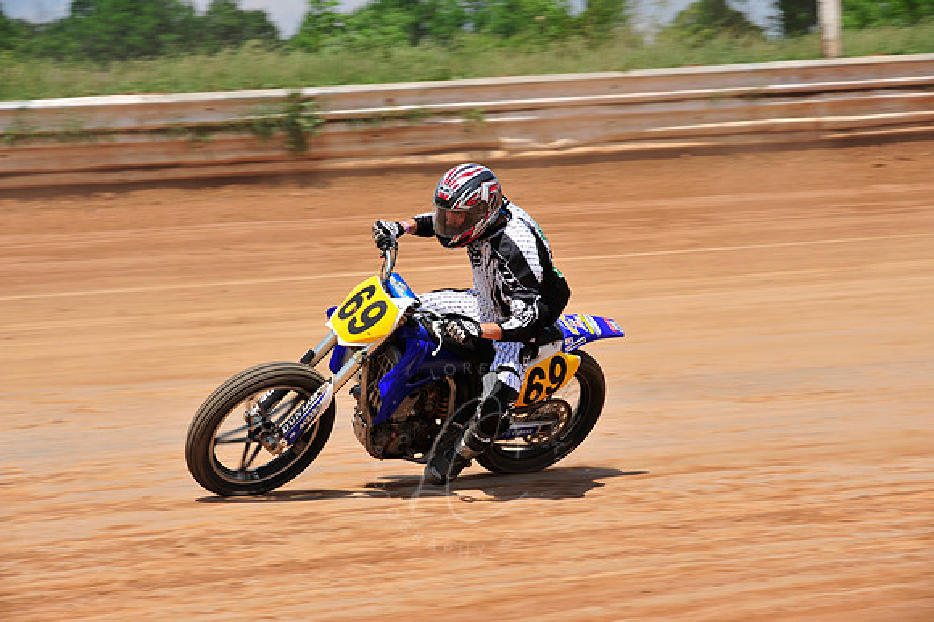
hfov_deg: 15.2
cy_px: 311
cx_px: 467
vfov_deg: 10.1
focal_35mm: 135
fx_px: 3500
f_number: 10
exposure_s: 1/400
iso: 200
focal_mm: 135
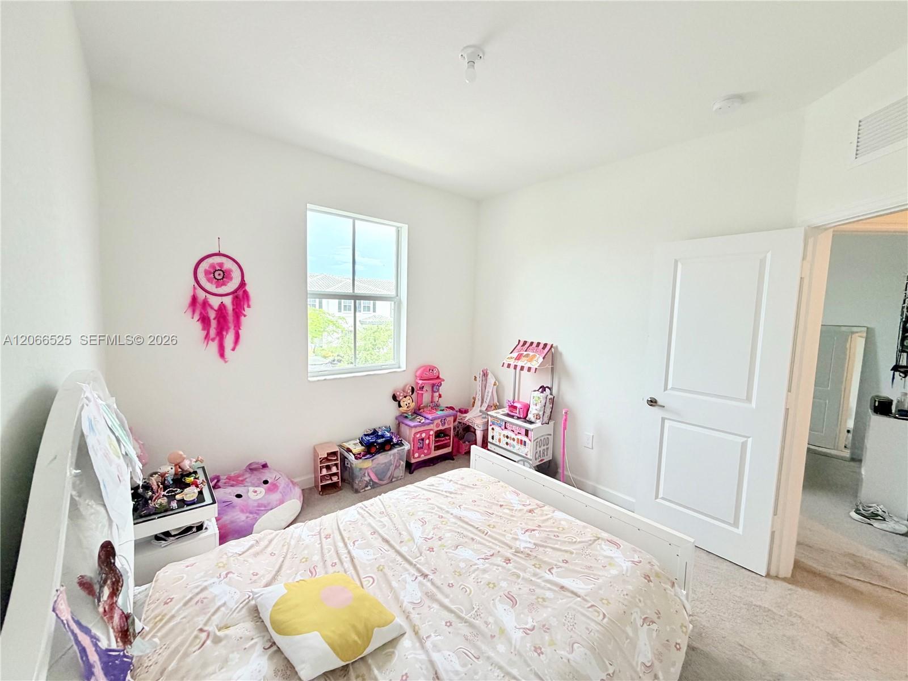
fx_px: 367
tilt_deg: -5.2
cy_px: 340
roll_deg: -1.4
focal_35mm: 14
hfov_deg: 102.1
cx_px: 454
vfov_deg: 85.7
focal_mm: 2.22
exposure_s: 1/121
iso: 200
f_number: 2.2
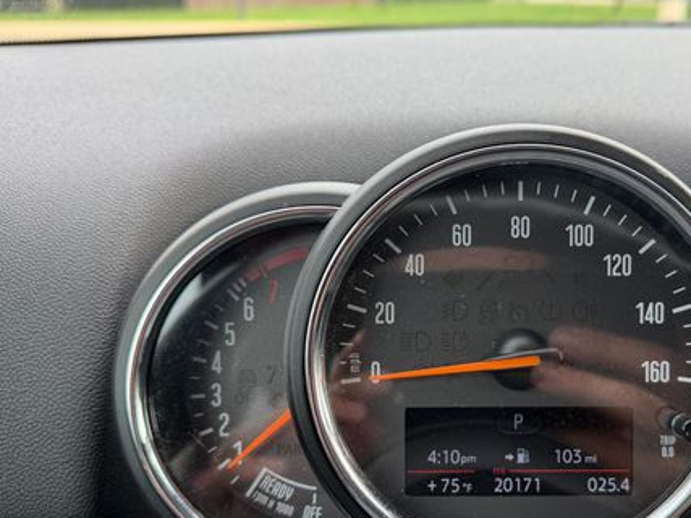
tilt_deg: -24.2
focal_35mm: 36
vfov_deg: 39.3
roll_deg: -0.3
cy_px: 330
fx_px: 718
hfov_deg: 50.4
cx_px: 466
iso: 64
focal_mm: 6.76
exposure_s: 1/122
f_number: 1.78
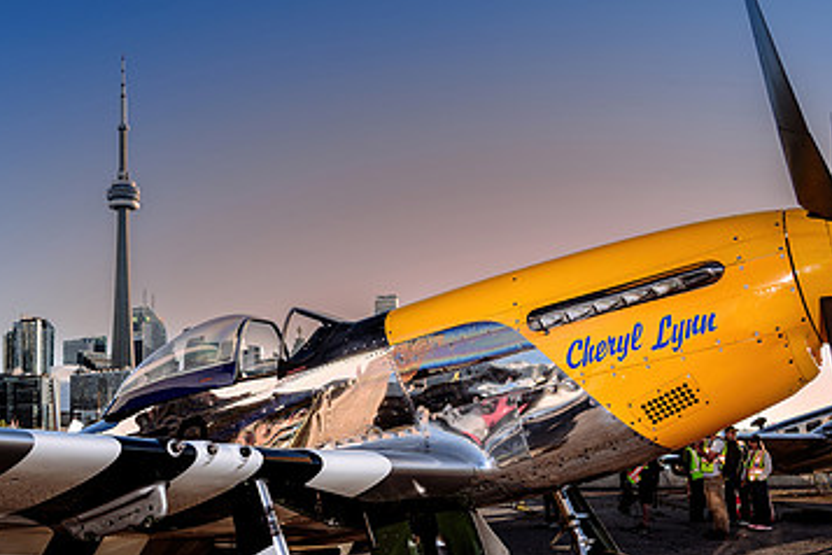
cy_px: 358
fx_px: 901
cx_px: 312
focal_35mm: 39
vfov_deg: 34.0
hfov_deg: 49.1
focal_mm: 24
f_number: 4.5
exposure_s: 1/160
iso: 64
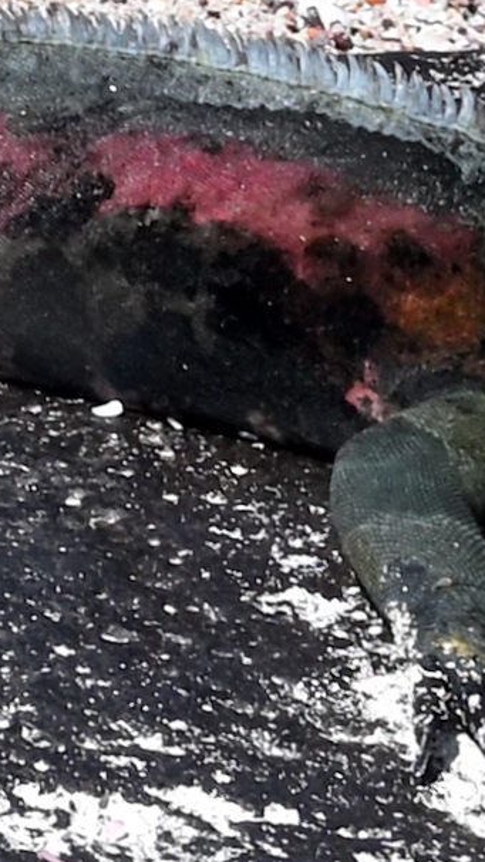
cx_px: -1509
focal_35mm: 174
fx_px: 3977
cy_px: -525
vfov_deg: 11.7
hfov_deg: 5.9
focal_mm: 17
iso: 200
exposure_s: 1/250
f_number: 14
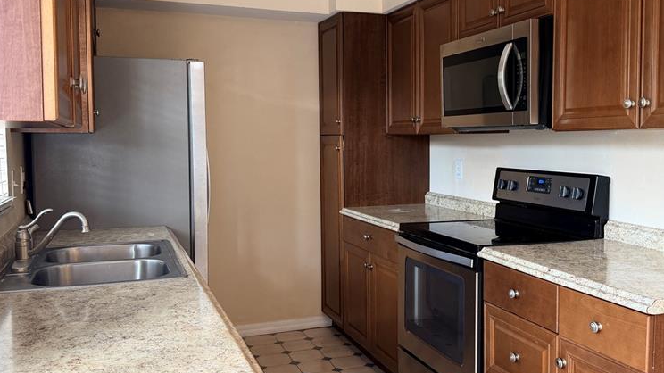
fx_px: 634
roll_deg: +0.8
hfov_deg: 55.1
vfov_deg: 32.8
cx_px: 374
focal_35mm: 36
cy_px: 186
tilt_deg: -4.2
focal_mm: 6.76
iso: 160
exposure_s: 1/60
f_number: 1.78
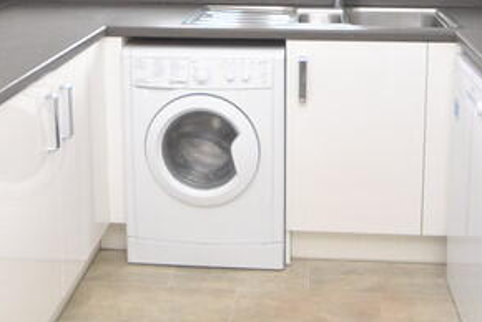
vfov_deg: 24.7
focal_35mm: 53
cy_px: 21
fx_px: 710
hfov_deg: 37.5
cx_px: 234
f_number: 4
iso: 200
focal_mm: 10
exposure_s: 1/60
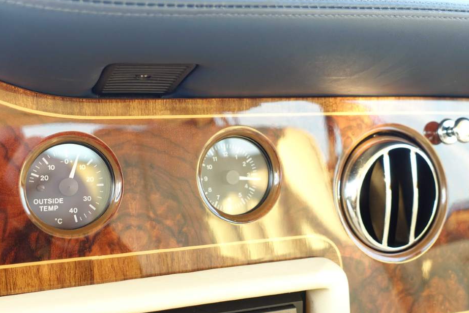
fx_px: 586
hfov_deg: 43.5
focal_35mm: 45
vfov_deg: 29.8
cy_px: 131
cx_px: 193
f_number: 2.8
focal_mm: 13.16
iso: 250
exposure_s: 1/40
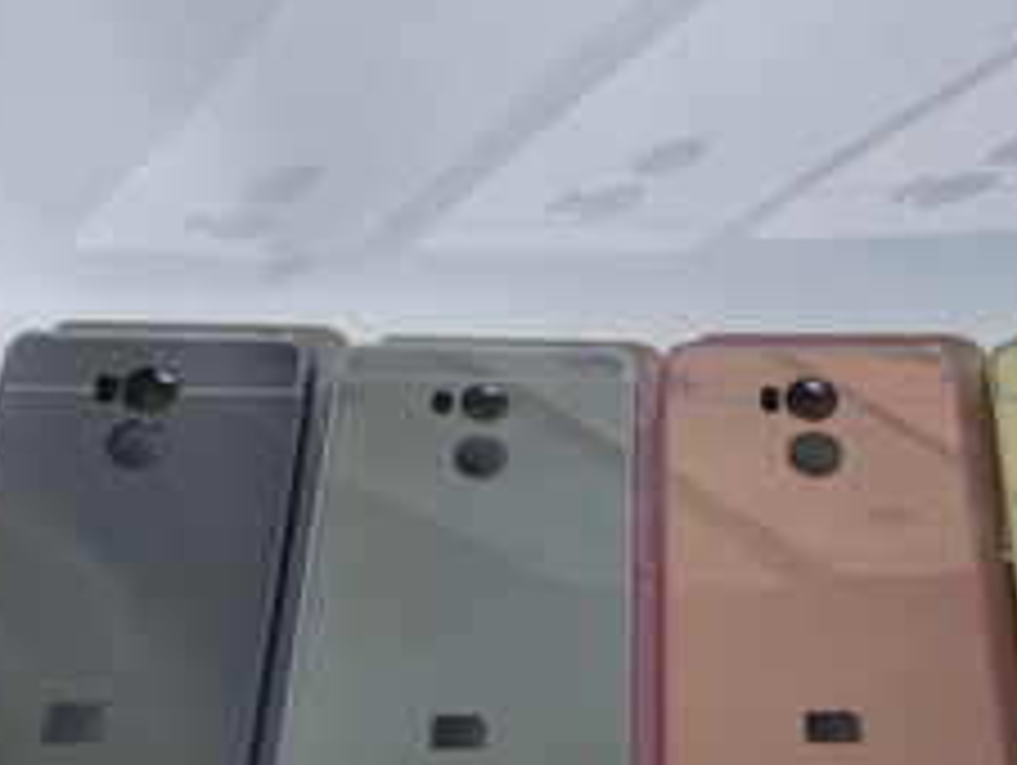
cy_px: 590
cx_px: 688
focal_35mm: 53
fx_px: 1559
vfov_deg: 27.1
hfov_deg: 35.7
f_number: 2
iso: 252
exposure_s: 1/33
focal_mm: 4.12
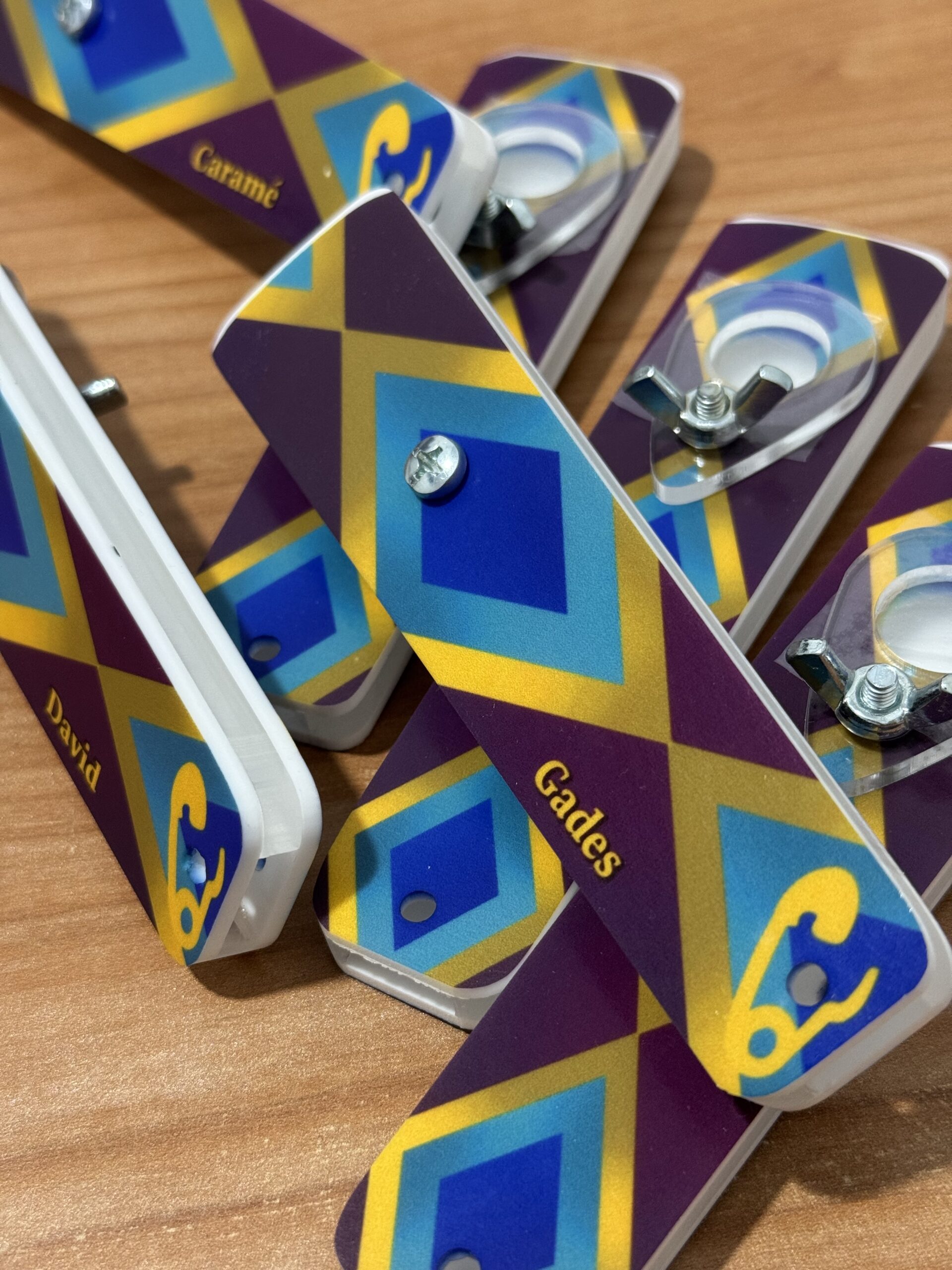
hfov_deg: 30.3
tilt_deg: -50.6
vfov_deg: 39.7
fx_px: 1760
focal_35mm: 48
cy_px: 635
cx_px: 476
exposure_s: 1/33
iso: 200
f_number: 1.78
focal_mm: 6.76
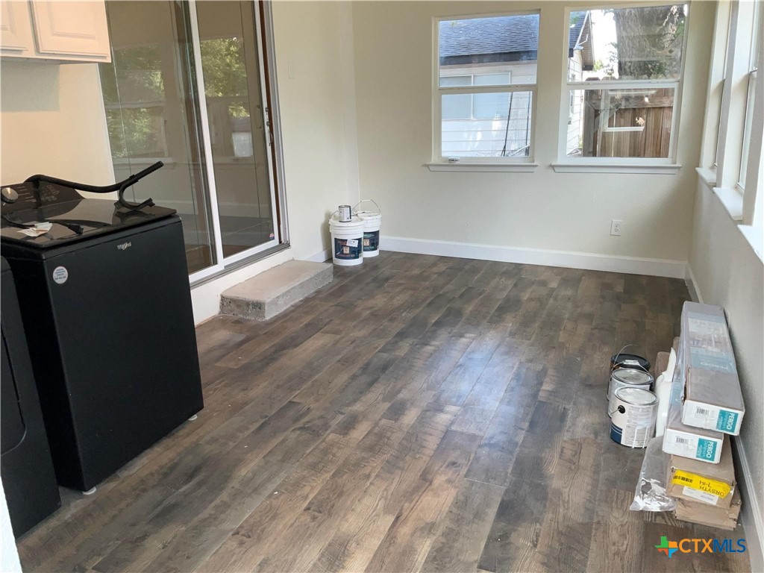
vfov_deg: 48.2
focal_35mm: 29
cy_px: 286
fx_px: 640
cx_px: 382
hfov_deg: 61.7
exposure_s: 1/120
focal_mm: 3
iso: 25
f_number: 1.8
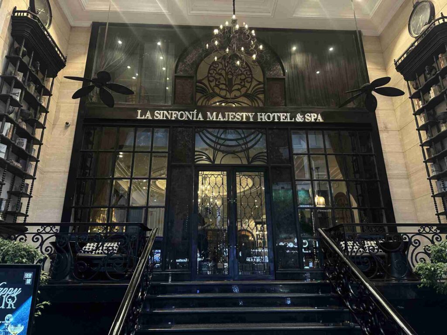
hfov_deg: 71.6
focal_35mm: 24
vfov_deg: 56.8
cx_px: 224
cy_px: 168
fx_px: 310
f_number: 1.8
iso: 250
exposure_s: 1/50
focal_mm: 6.9
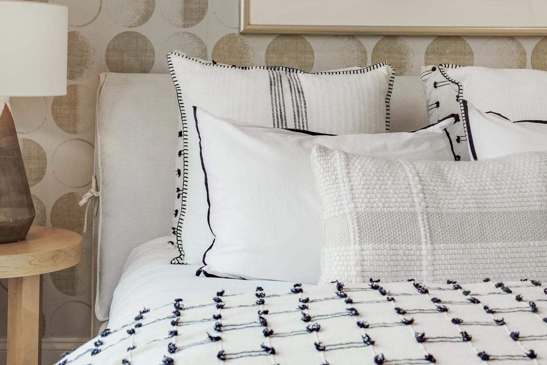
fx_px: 863
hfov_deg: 34.9
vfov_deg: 23.7
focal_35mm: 57
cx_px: 193
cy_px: 118
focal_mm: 34.5
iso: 1000
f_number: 7.1
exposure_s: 1/2500
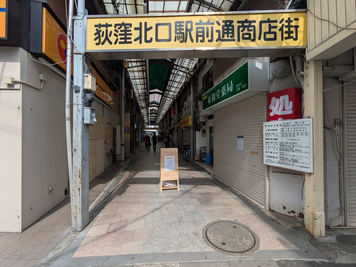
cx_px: 190
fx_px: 154
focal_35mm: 15
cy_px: 134
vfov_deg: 81.7
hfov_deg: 98.0
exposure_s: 1/1119
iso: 49
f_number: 2.2
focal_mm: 1.83
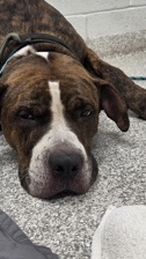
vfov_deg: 43.2
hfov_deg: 25.3
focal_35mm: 47
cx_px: 53
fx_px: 323
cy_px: 90
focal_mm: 5.4
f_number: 1.8
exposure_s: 1/50
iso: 80
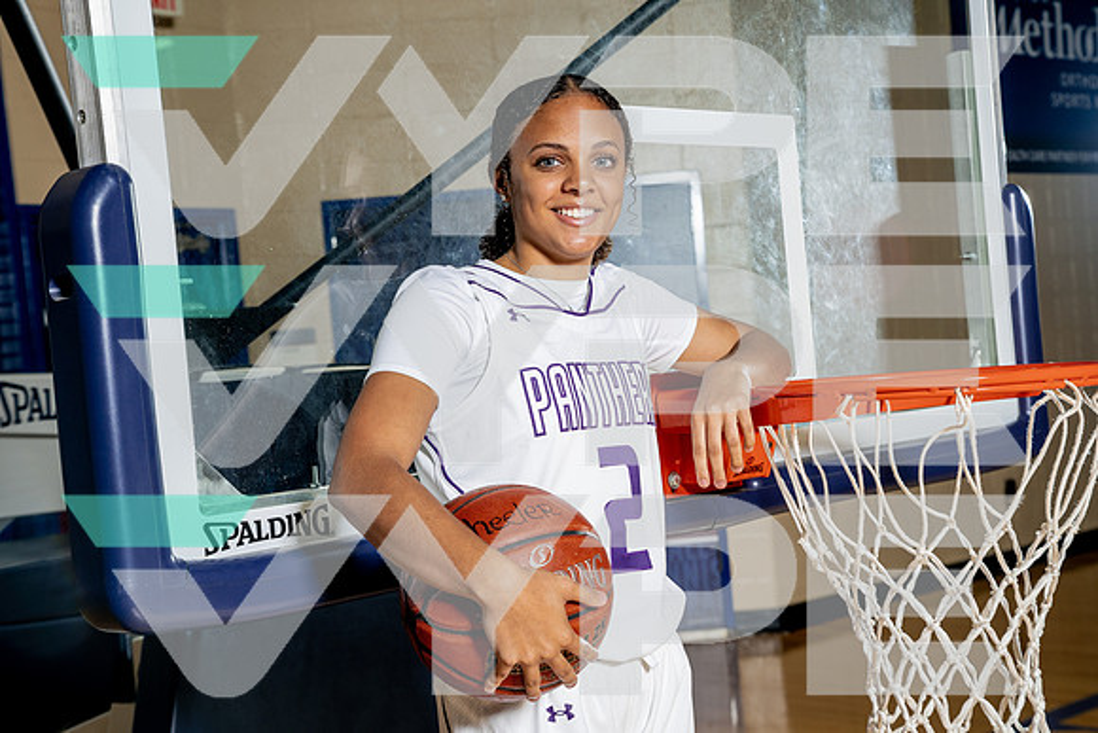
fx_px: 1678
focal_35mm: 55
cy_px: 366
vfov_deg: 24.6
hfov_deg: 36.2
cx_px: 549
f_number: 5.6
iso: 400
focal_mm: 55
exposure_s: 1/250
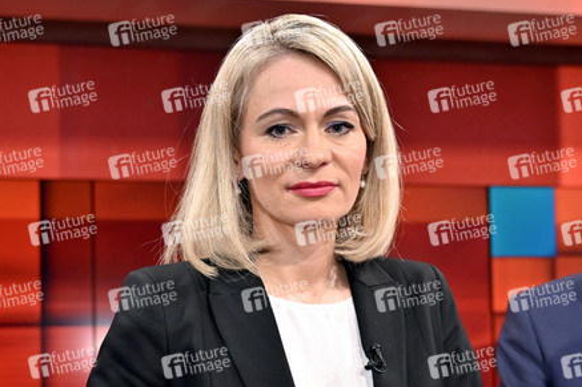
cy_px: 197
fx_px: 533
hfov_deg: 57.2
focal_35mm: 33
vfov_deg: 39.9
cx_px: 294
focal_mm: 32
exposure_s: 1/200
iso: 1600
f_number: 2.8
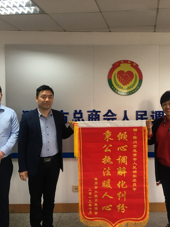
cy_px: 114
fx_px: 255
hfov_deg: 36.5
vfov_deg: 47.9
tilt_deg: -1.9
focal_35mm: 39
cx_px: 110
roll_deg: -0.4
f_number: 2.2
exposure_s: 1/17
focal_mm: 4.15
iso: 50
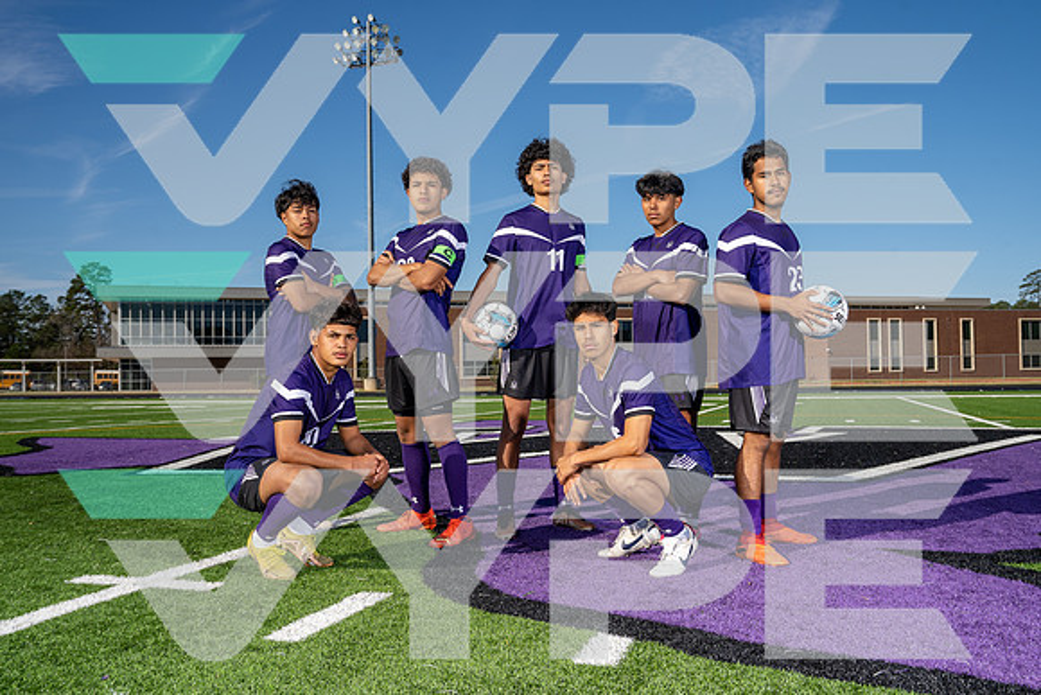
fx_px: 983
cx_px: 520
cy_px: 348
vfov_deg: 38.9
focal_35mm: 34
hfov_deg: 55.8
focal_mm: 34
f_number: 8
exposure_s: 1/250
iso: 100
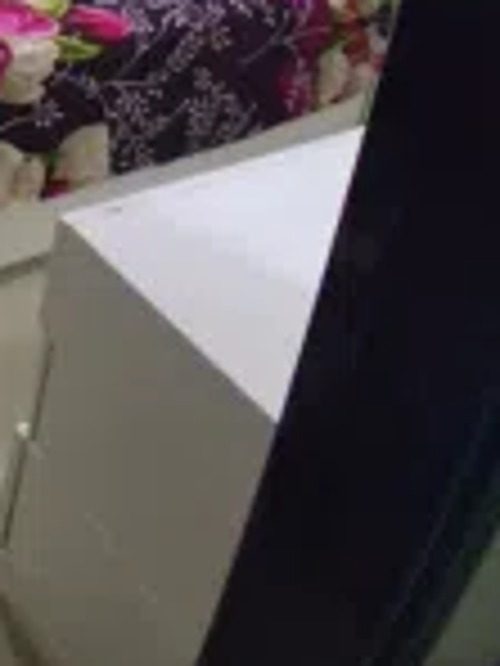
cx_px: -140
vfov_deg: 32.5
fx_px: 886
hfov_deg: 26.9
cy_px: -171
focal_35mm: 46
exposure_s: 1/33
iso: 500
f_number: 2.2
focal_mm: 1.4
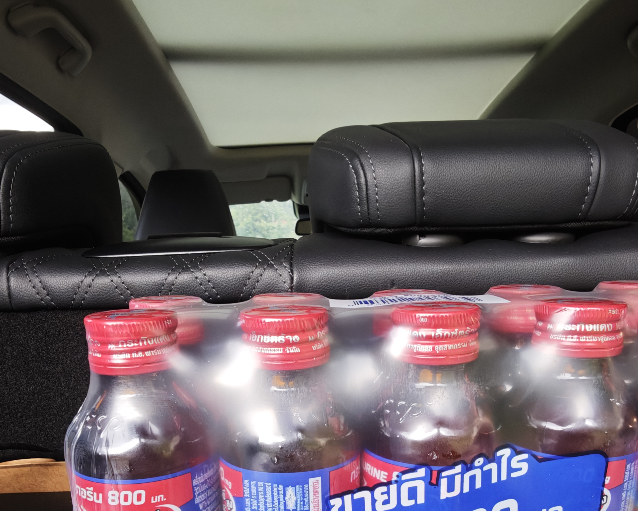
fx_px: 566
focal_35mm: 30
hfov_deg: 58.8
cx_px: 320
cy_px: 410
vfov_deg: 46.0
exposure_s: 1/97.9
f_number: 2.2
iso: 1000
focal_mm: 2.13
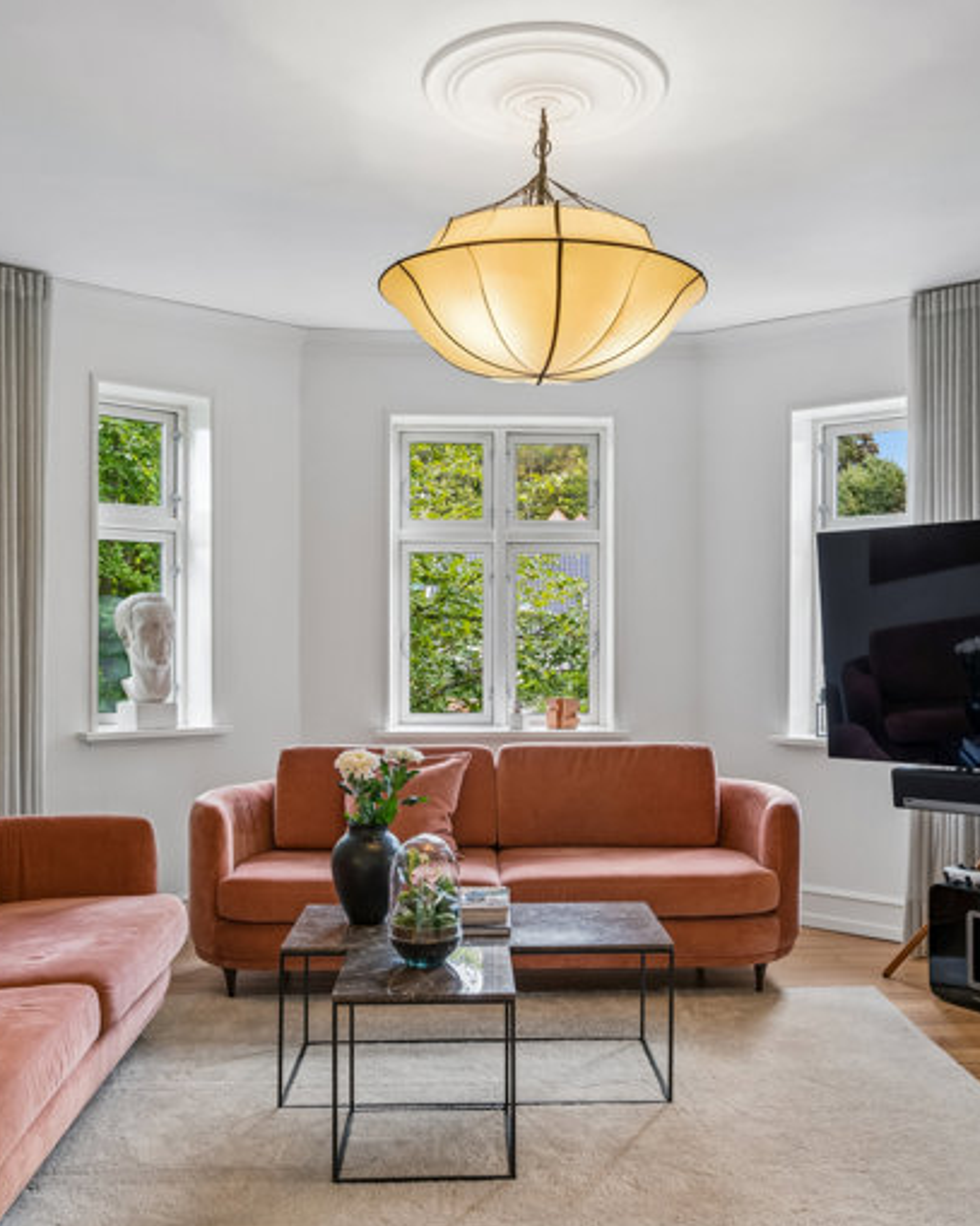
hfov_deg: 47.1
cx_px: 523
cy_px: 623
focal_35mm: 31
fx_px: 1124
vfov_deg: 57.2
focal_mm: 21
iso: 800
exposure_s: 1/50
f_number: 7.1
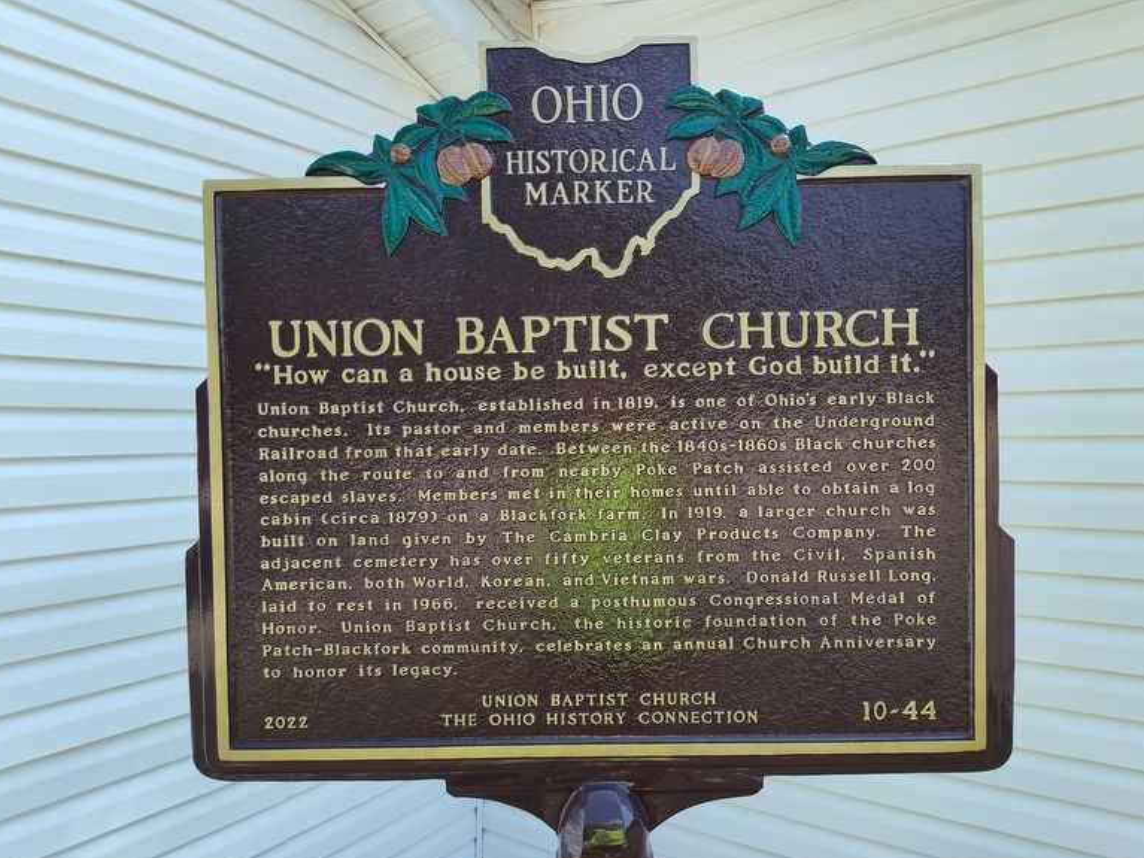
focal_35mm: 24
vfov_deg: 56.8
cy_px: 445
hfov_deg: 71.6
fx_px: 793
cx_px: 582
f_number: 1.8
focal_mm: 5.56
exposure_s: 1/476
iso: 100
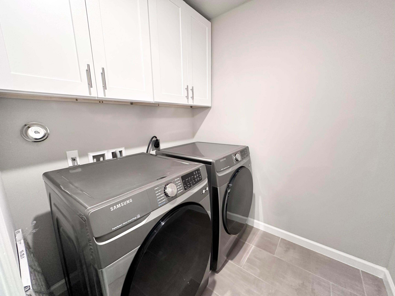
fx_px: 160
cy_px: 148
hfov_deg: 102.1
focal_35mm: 14
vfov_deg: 85.7
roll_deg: +0.8
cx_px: 198
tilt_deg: -10.8
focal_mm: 2.22
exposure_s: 1/60
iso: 320
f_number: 2.2
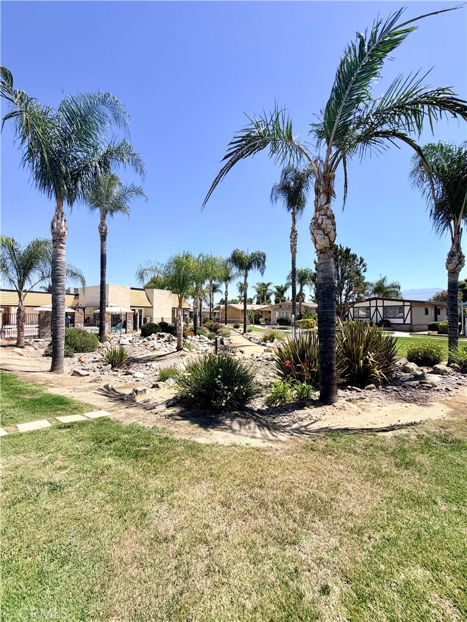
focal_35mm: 14
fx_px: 252
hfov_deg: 85.7
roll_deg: -0.4
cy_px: 311
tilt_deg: +0.8
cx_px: 234
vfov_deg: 102.1
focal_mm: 2.22
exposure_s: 1/770
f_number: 2.2
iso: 20
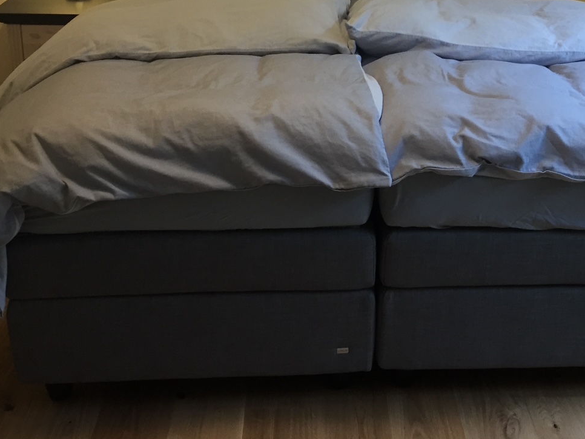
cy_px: 78
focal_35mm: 49
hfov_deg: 38.6
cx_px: 372
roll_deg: -0.8
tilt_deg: -16.9
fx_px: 828
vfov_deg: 28.9
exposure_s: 1/33
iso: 160
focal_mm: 4.15
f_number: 2.2
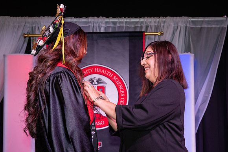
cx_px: 143
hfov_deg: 21.1
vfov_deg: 14.2
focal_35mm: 97
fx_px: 612
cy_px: 90
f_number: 5.6
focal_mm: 70
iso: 800
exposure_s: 1/160
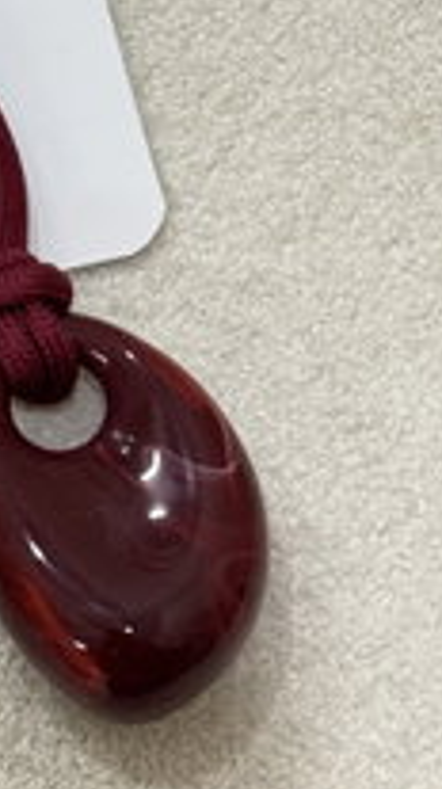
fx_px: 2821
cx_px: -248
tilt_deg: -66.7
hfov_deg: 8.7
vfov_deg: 15.6
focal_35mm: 135
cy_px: 2
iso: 200
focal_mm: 6.76
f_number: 1.78
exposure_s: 1/50
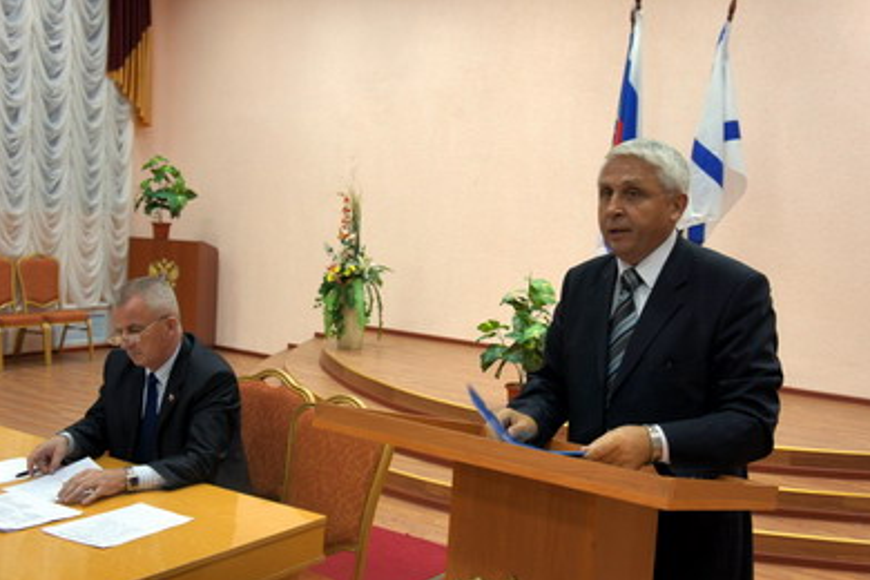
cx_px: 444
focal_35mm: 40
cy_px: 294
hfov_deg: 48.5
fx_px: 967
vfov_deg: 33.4
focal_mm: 26
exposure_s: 1/40
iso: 500
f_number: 4
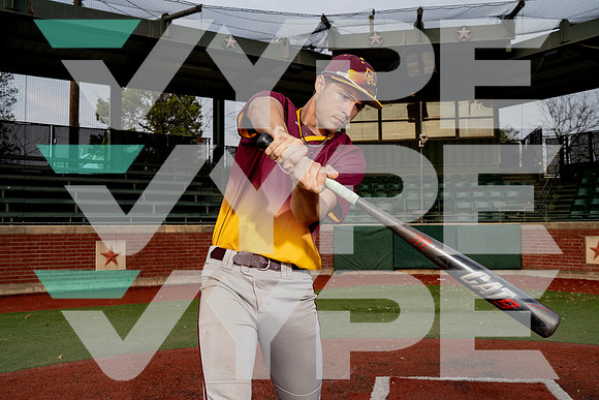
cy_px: 200
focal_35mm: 35
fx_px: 582
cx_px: 300
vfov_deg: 37.9
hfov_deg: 54.4
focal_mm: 35
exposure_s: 1/250
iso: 250
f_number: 5.6
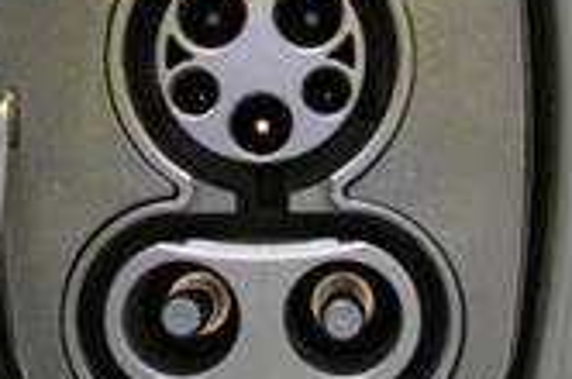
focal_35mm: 108
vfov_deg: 12.6
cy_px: 134
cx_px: 307
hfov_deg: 19.0
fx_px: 1713
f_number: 2.8
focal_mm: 28
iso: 1600
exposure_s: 1/30
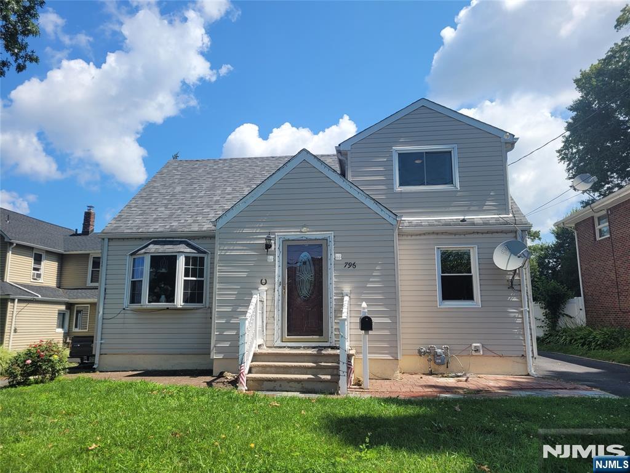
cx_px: 315
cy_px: 236
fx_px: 473
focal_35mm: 26
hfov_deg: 67.3
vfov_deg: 53.1
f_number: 1.8
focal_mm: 5.4
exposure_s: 1/2105
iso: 40
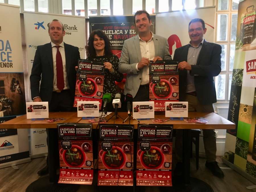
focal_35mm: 29
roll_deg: +0.0
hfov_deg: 61.7
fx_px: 214
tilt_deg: -5.8
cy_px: 96
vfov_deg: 48.2
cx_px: 128
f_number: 2.2
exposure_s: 1/33
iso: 250
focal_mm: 4.15
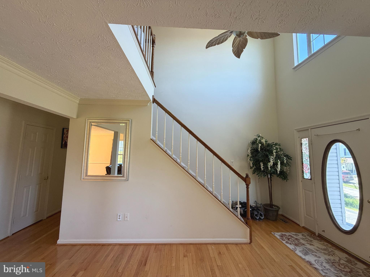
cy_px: 138
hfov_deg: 102.1
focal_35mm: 14
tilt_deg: +6.0
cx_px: 185
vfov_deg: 85.7
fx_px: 150
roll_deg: -0.9
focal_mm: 2.22
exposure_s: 1/120
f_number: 2.2
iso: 250
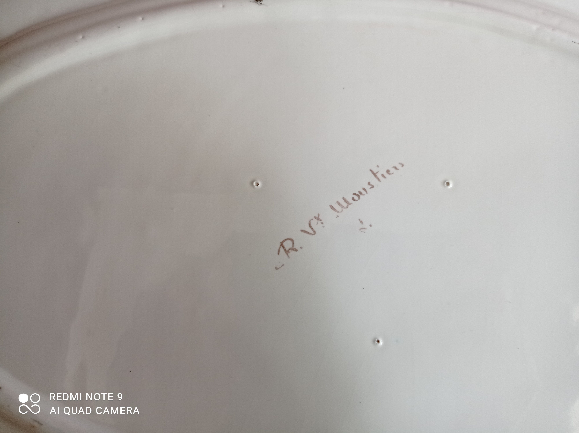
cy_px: 216
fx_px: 468
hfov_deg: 63.5
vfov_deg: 49.7
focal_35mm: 28
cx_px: 290
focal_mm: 4.74
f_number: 1.79
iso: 133
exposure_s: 1/100
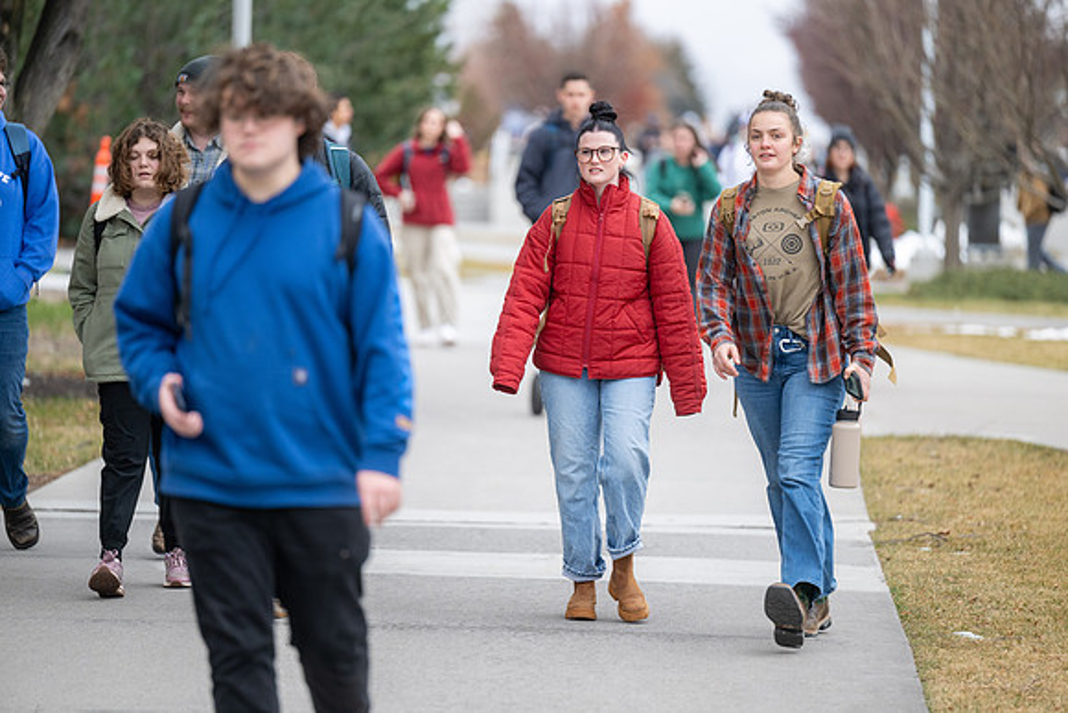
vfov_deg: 6.9
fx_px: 5934
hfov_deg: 10.3
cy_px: 356
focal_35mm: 200
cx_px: 534
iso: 400
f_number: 2.8
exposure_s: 1/400
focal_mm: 200
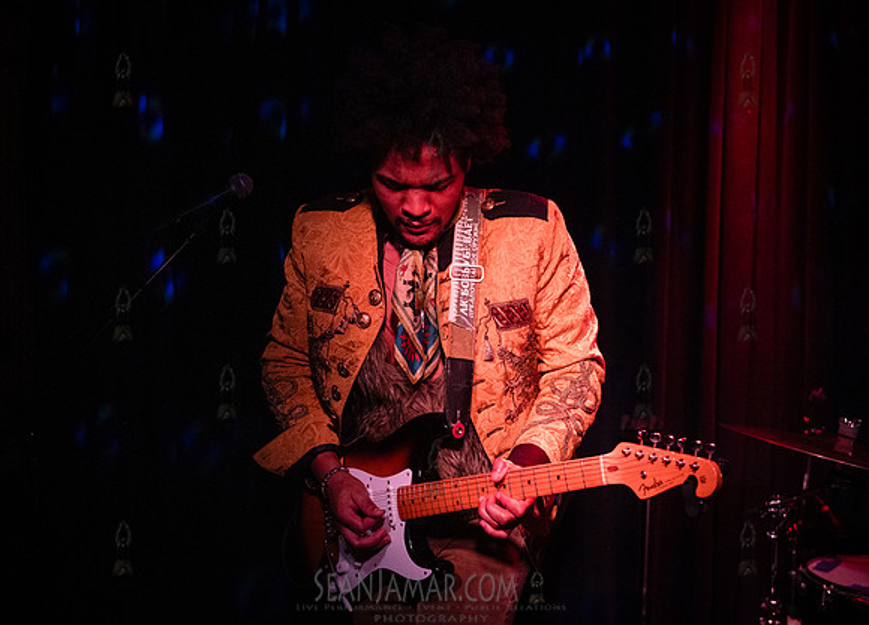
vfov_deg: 28.0
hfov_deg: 38.3
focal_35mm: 51
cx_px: 410
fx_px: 1251
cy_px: 312
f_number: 4
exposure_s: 1/400
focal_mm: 48
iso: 12800
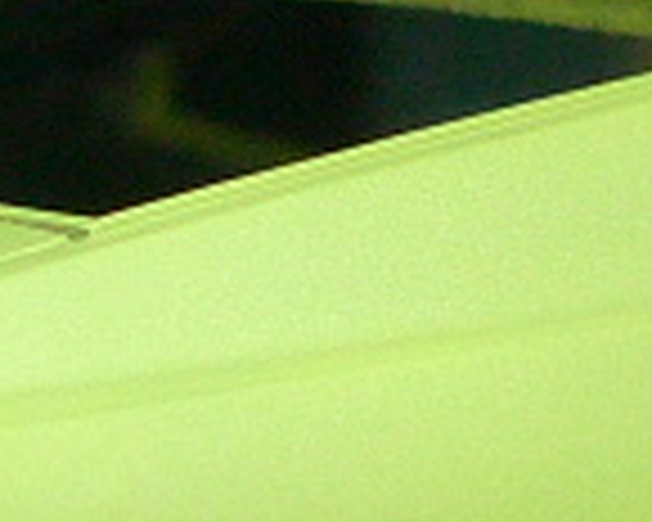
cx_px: -18
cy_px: 567
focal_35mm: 464
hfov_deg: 4.2
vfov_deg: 3.3
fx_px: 8954
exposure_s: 1/125
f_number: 2.8
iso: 400
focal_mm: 12.8
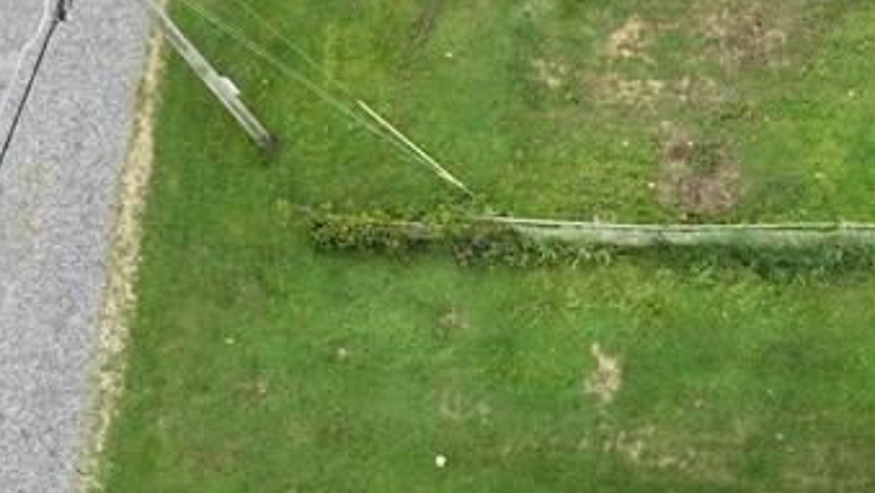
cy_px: 863
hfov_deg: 24.0
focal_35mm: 79
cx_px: 1092
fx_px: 1834
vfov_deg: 13.8
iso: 110
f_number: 2.8
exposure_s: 1/500
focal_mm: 12.29
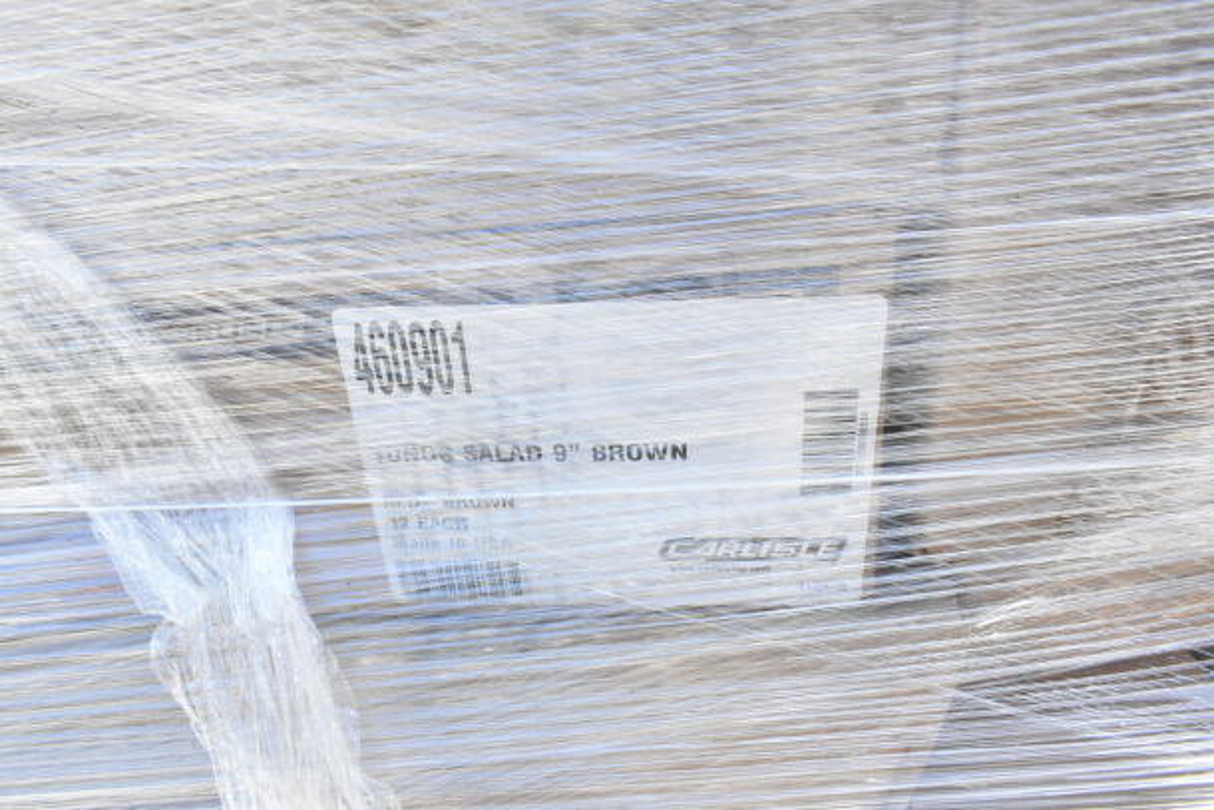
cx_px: 607
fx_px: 911
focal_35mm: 27
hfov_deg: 67.4
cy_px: 405
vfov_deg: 48.0
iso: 1600
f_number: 10
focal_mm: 18
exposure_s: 1/400
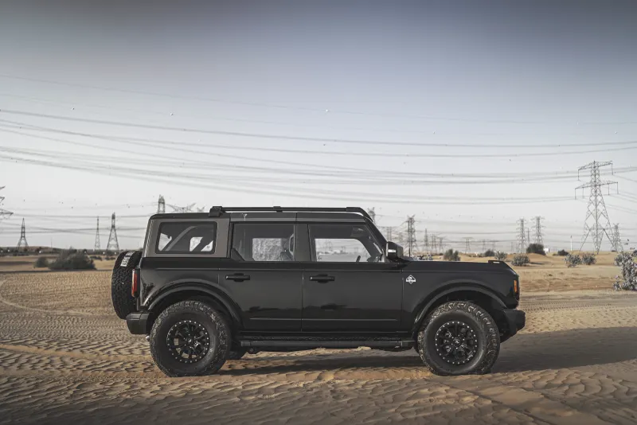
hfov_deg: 54.4
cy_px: 212
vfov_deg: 37.9
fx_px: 619
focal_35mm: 35
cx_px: 318
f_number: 1.4
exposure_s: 1/100
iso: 400
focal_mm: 35
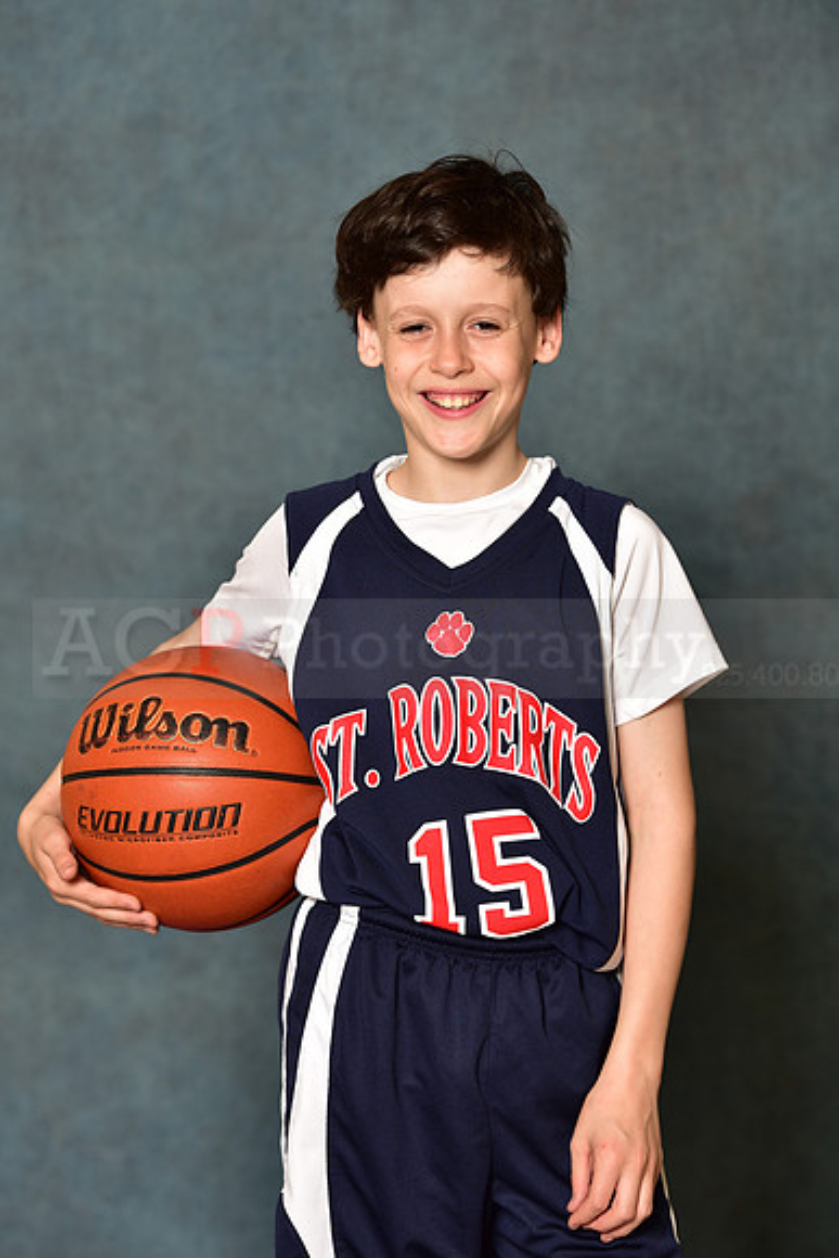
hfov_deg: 10.6
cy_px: 629
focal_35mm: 130
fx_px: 4542
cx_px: 420
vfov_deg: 15.8
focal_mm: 130
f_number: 4.5
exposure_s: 1/200
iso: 320
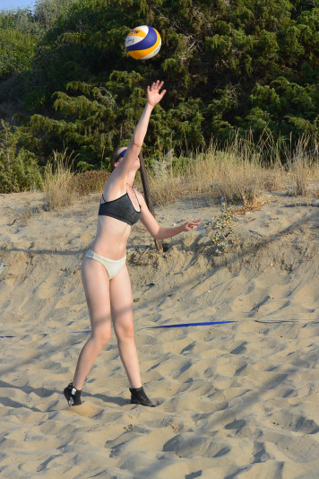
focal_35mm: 91
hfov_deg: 15.0
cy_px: 248
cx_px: 177
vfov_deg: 22.4
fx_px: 1209
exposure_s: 1/1000
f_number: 4
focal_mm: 30
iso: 160
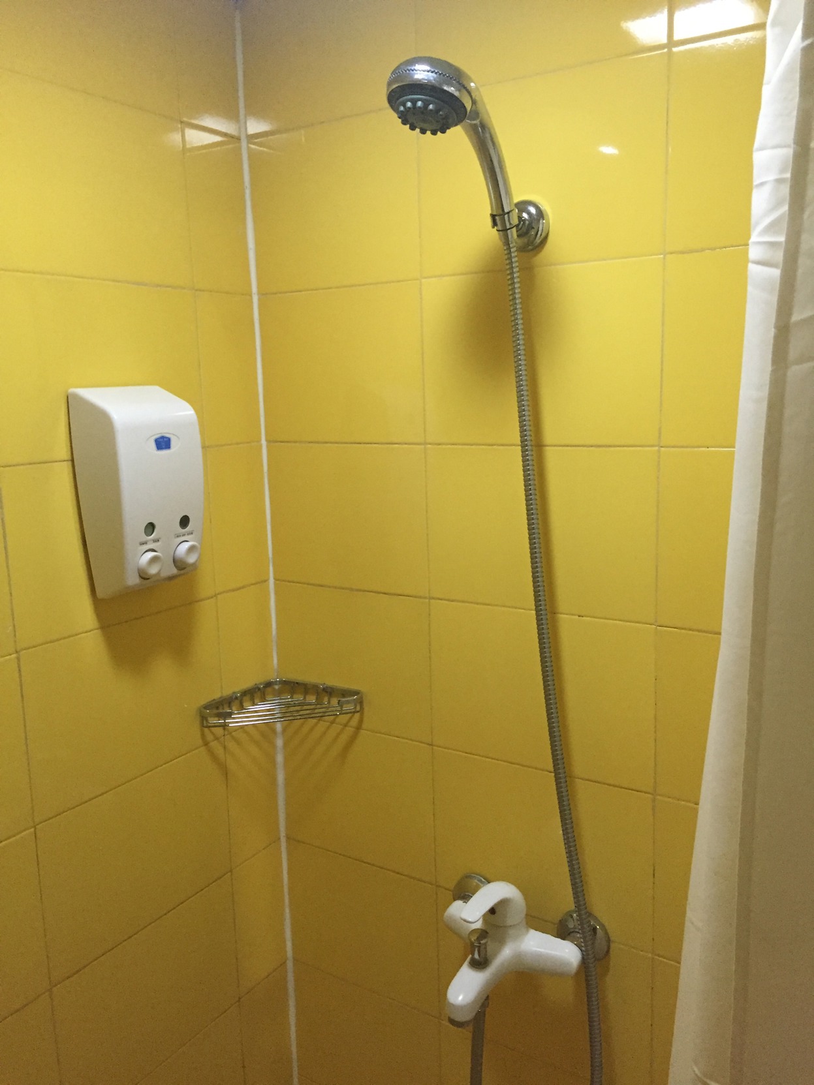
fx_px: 909
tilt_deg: -8.2
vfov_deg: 61.7
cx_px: 407
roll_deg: +2.4
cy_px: 542
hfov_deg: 48.2
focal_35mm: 29
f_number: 2.2
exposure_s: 1/25
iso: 250
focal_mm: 4.15
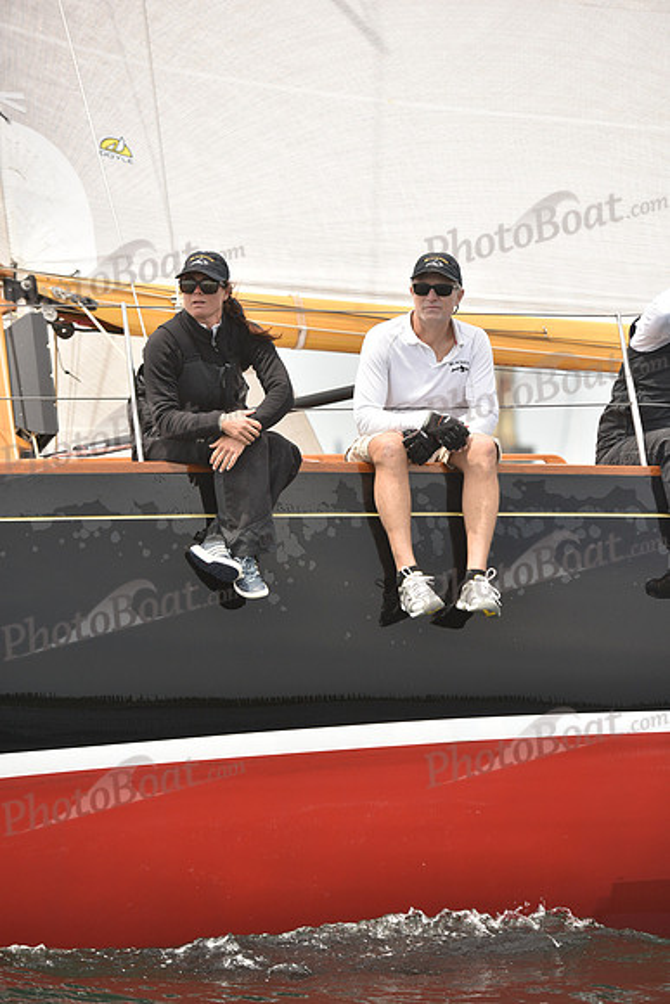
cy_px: 502
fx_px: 3906
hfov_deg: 9.8
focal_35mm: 140
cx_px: 335
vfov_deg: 14.7
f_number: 4
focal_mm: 140
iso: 400
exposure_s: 1/3200
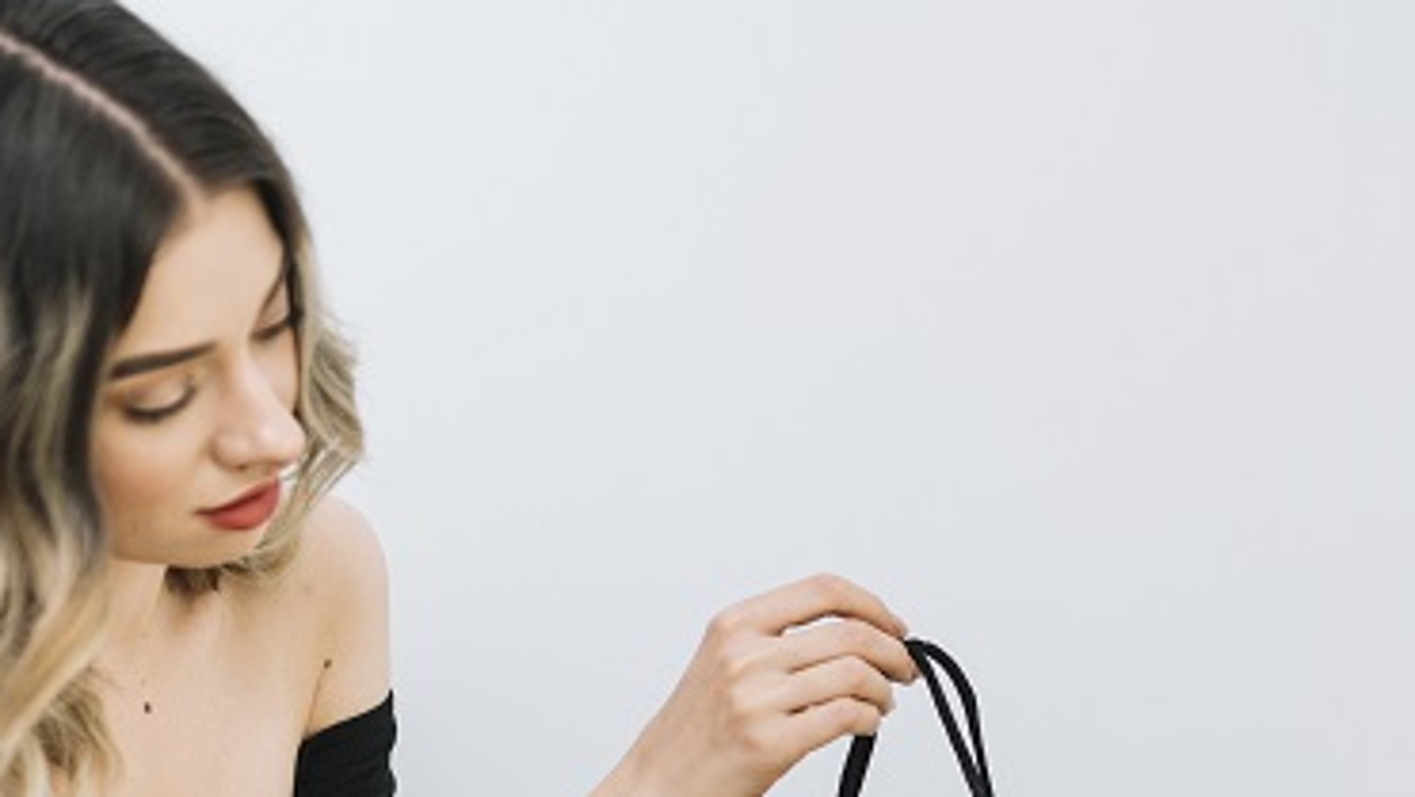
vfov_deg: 10.6
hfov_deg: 18.9
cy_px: 797
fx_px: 4241
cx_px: 927
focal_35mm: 113
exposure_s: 1/125
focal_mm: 50
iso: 64
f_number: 1.8
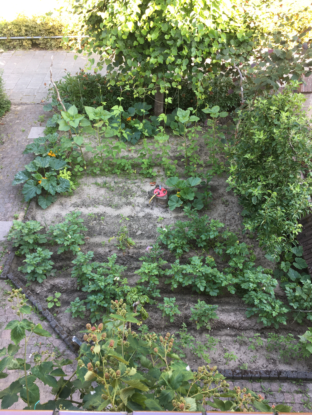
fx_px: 349
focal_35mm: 29
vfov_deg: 61.7
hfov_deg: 48.2
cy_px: 208
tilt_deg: -47.8
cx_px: 156
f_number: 2.2
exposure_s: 1/50
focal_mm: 4.15
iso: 32
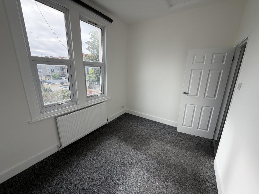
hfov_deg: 102.1
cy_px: 97
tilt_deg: -13.2
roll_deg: -0.3
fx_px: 105
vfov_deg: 85.7
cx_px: 130
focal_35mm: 14
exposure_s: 1/228
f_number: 2.2
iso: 50
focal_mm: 2.22
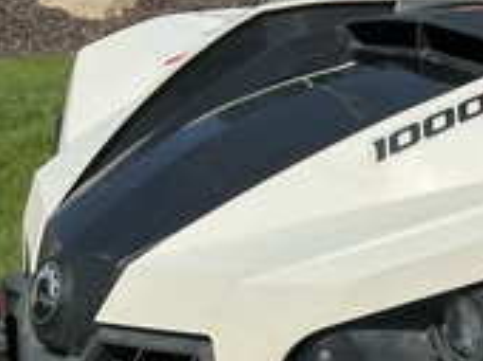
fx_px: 920
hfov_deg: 27.9
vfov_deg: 21.2
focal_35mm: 66
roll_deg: -2.6
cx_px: 472
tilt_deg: -25.8
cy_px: 387
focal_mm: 3
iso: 25
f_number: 1.8
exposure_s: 1/3534
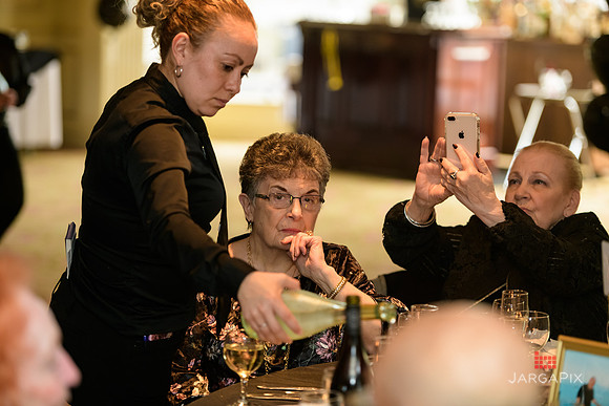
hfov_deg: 16.4
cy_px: 203
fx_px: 2115
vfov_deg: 11.0
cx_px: 304
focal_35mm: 125
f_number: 3.2
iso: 1600
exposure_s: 1/125
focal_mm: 125
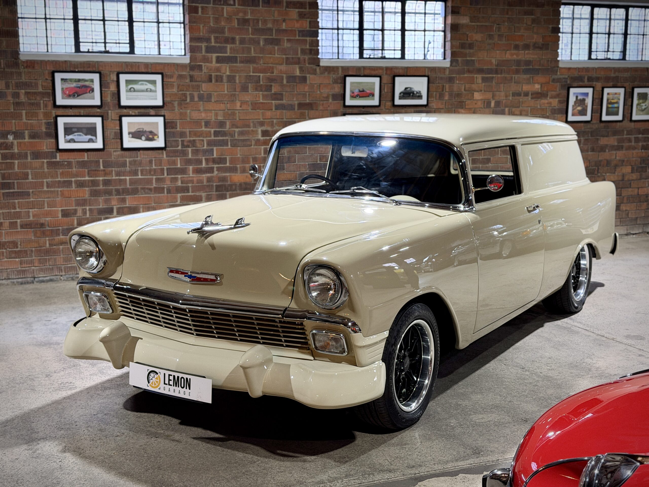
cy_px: 244
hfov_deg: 39.7
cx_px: 324
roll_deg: -0.5
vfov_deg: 30.3
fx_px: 900
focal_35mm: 48
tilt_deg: -9.4
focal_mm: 6.76
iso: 250
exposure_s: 1/50
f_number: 1.78
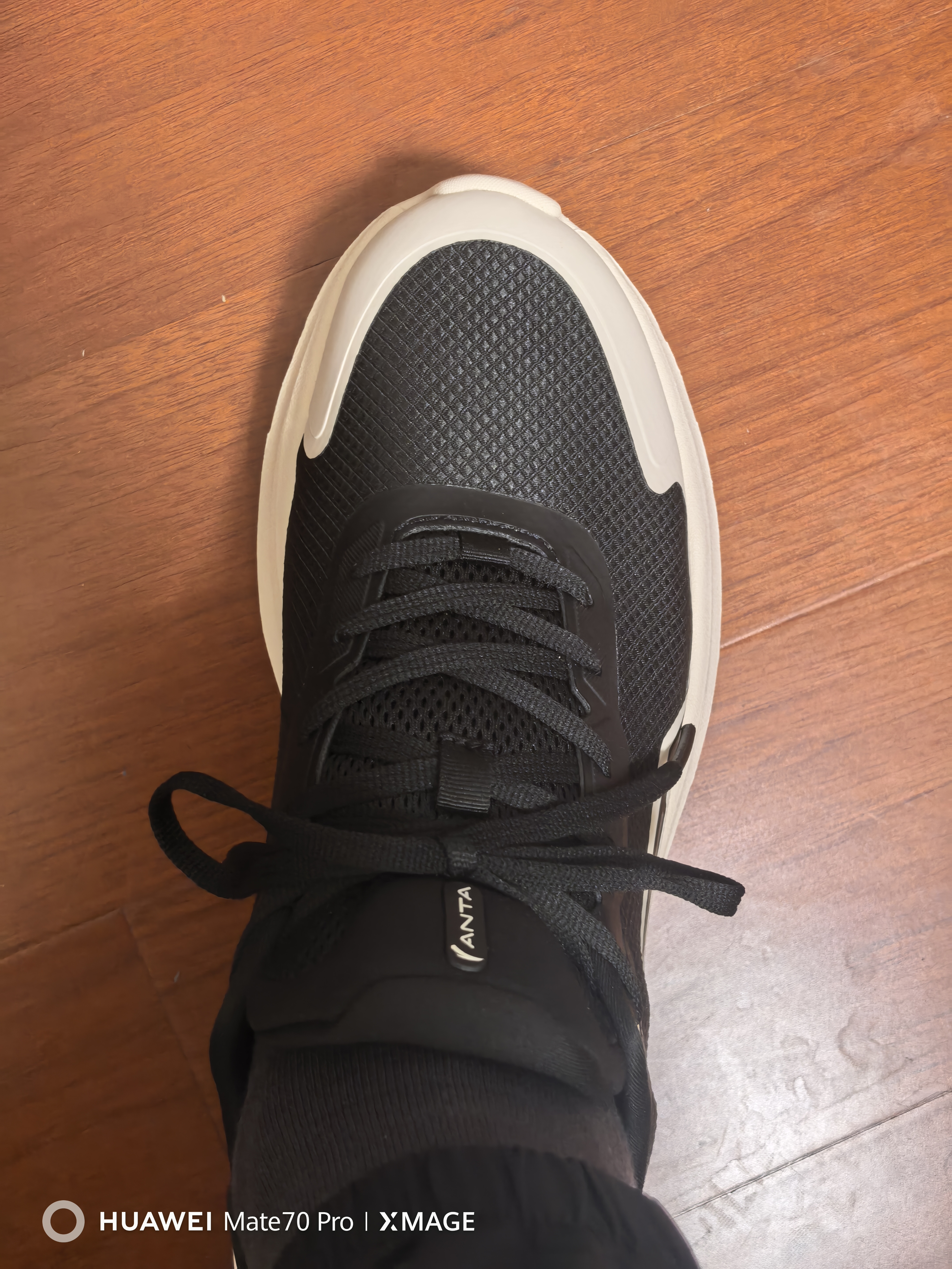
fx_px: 1760
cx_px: 476
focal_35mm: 48
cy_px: 634
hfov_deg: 30.3
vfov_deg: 39.7
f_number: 2
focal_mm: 6.98
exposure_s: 1/50
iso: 250
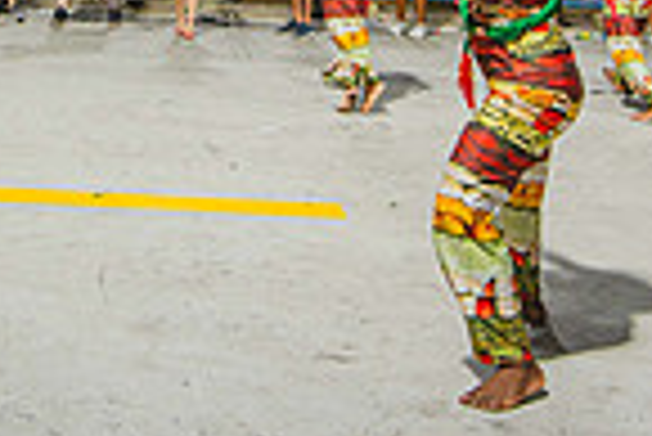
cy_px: -218
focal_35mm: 64
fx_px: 1160
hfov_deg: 30.5
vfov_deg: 18.8
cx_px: 117
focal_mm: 16
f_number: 4
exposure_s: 1/320
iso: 1600
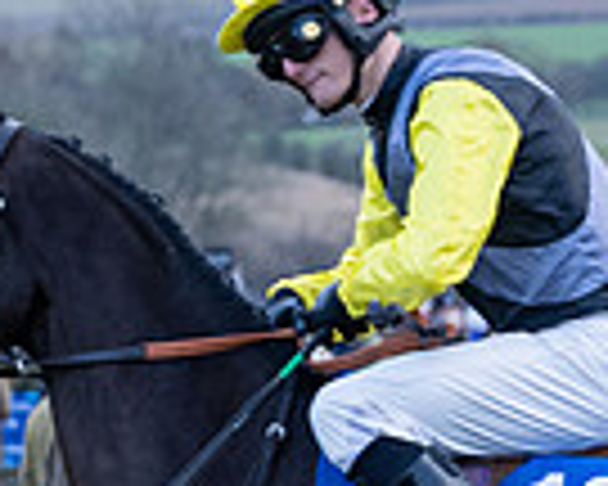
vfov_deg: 3.1
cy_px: 720
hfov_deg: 3.9
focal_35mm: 495
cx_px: 768
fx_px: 8907
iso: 800
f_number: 4
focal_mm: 70
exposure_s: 1/400
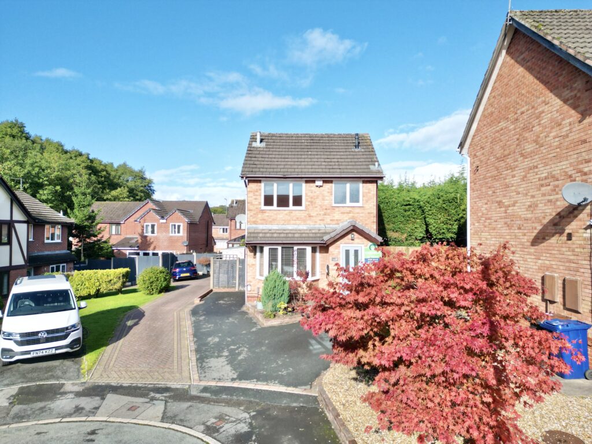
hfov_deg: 71.6
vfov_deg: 56.8
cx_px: 296
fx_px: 410
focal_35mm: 24
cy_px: 222
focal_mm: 6.72
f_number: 1.7
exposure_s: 1/2500
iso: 140
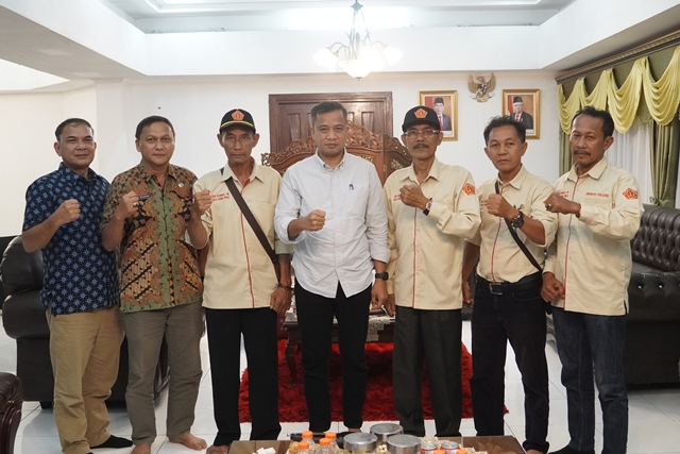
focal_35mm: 39
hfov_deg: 49.5
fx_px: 737
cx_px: 340
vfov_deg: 34.2
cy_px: 227
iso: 3200
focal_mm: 26
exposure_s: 1/100
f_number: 4
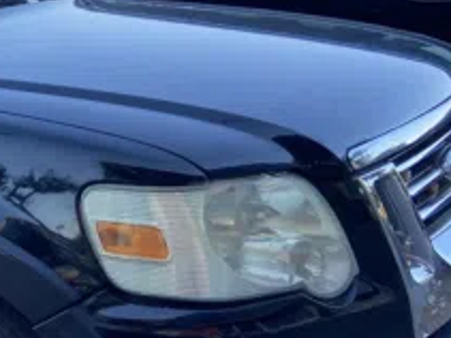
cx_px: -184
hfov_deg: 21.5
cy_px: 203
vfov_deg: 18.6
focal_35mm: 79
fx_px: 1029
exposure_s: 1/421
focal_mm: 4.25
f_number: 1.8
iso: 32
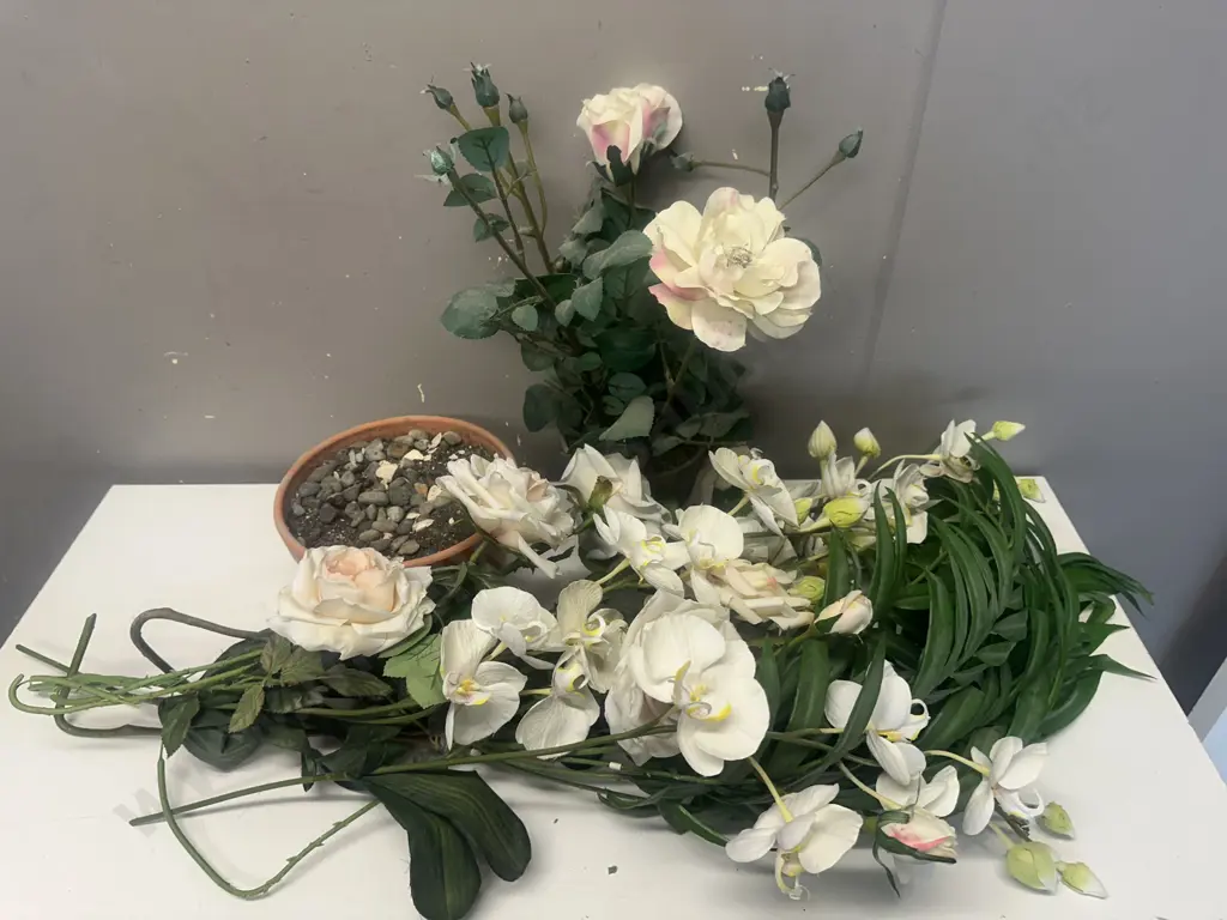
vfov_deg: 56.8
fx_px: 851
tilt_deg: -36.8
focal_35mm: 24
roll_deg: +0.6
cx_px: 614
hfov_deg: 71.6
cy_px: 460
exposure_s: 1/100
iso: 125
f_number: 1.78
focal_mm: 6.86
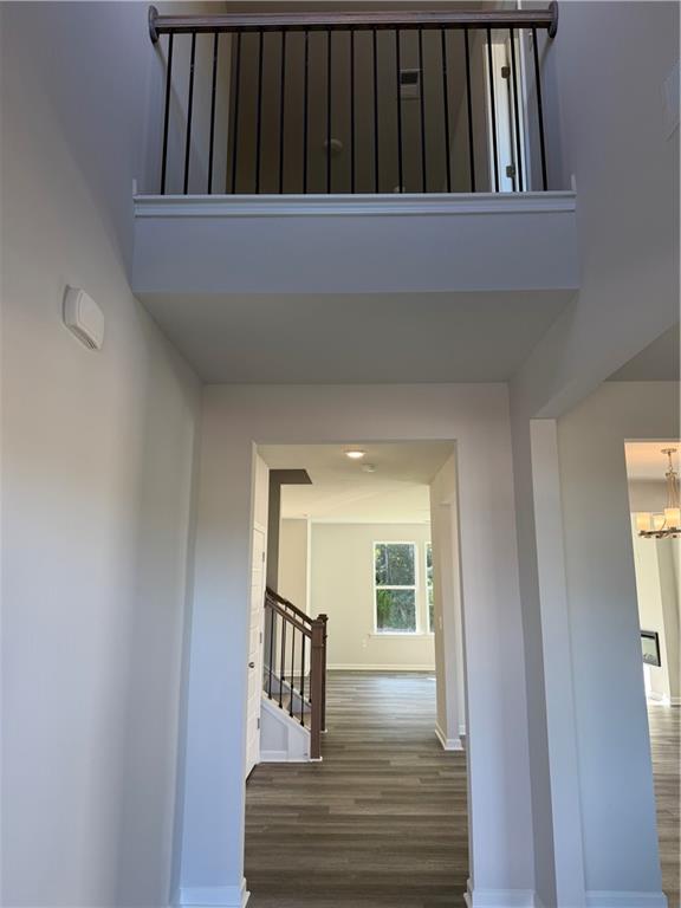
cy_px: 454
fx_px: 630
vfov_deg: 71.6
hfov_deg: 56.8
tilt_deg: +9.8
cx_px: 340
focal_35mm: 24
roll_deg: +0.7
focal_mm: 6.76
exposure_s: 1/120
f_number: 1.78
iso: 50
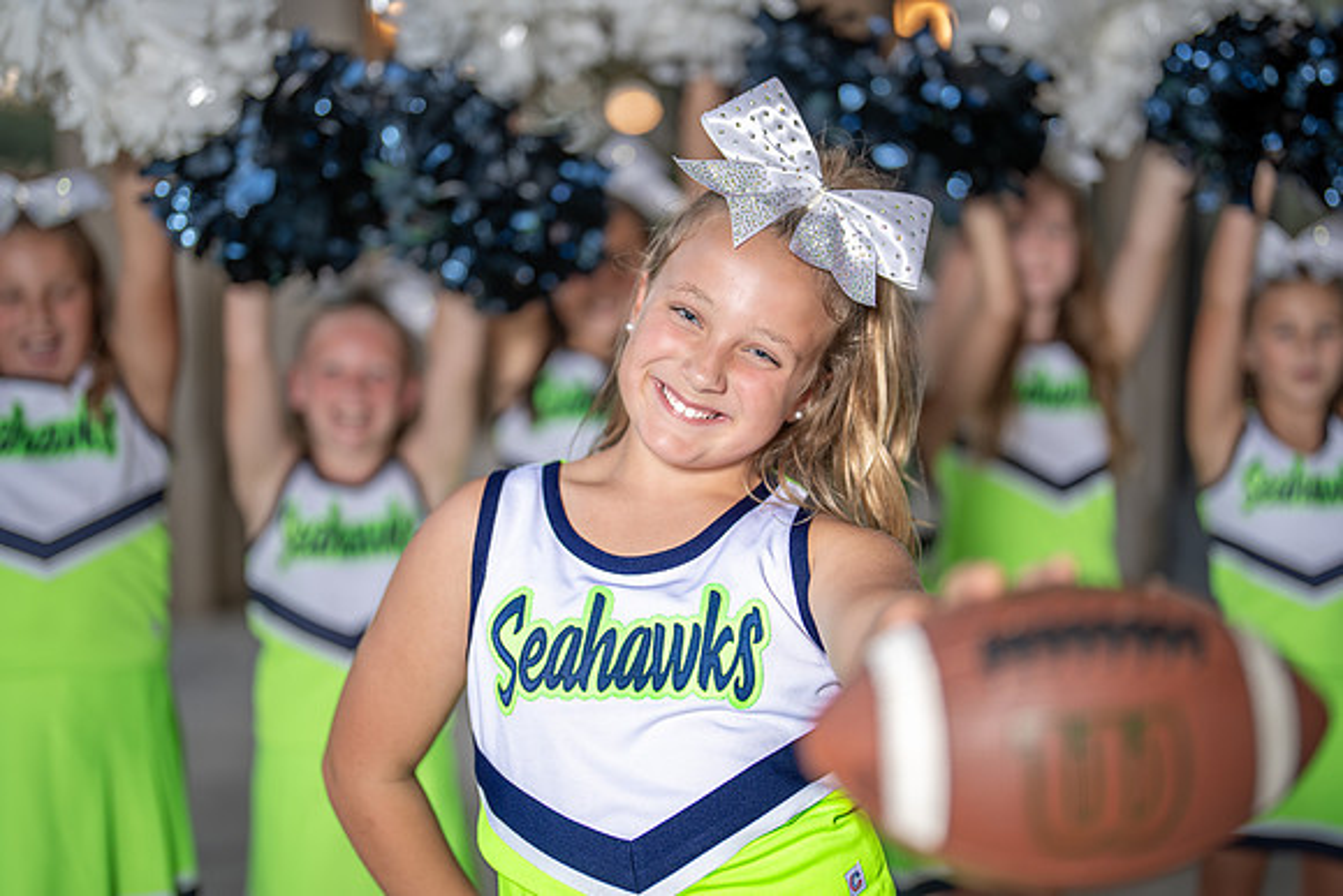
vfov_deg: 26.7
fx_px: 1889
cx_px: 667
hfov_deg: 39.1
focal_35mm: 51
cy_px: 448
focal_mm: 50
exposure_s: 1/400
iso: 100
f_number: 1.2
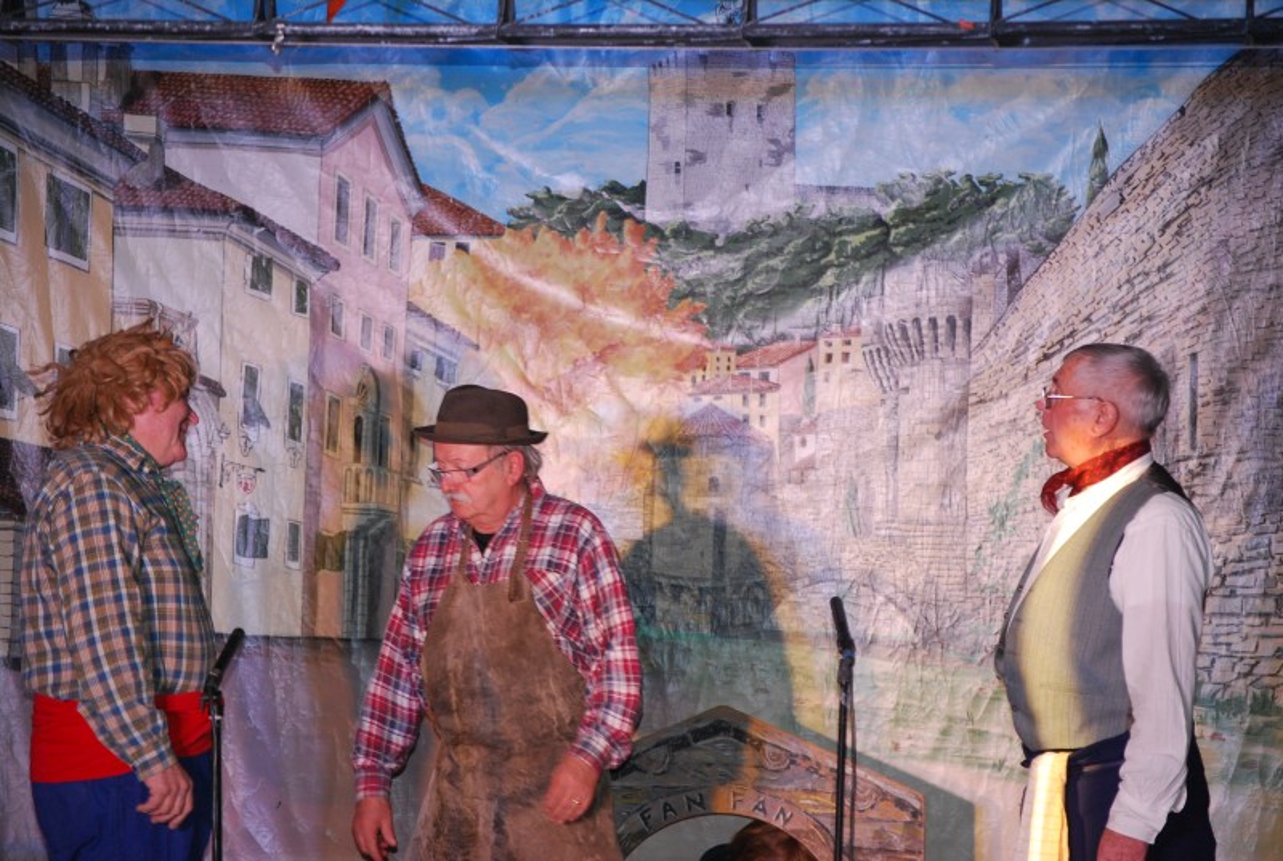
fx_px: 5357
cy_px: 430
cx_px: 642
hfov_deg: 13.7
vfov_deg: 9.2
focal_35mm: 150
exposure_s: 1/60
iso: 640
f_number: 4.5
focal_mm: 100
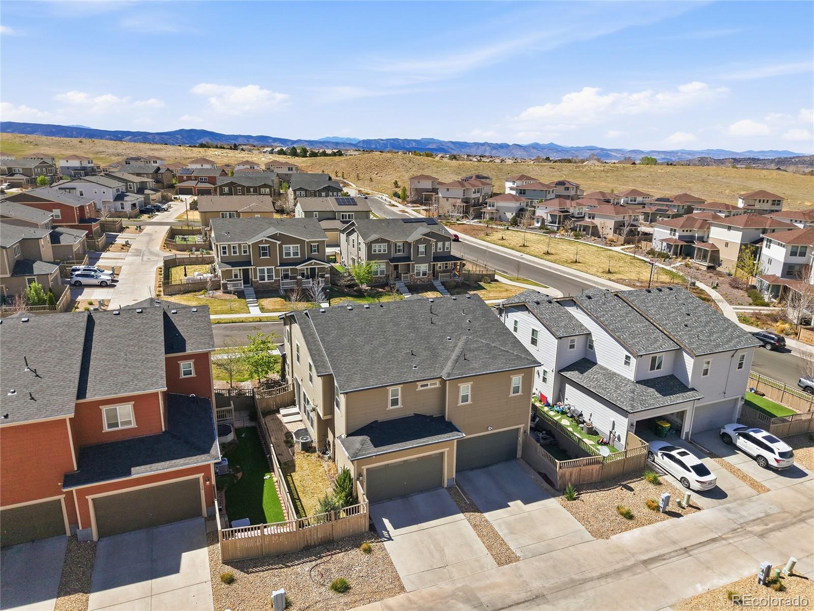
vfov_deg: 56.8
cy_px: 306
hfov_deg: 71.6
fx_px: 564
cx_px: 407
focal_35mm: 24
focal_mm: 8.7
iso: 150
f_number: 1.8
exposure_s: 1/8000
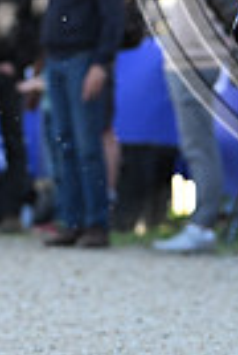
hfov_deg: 1.2
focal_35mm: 1122
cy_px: -170
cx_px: 424
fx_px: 11069
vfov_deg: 1.8
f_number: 5.6
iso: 1800
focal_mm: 260
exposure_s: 1/800
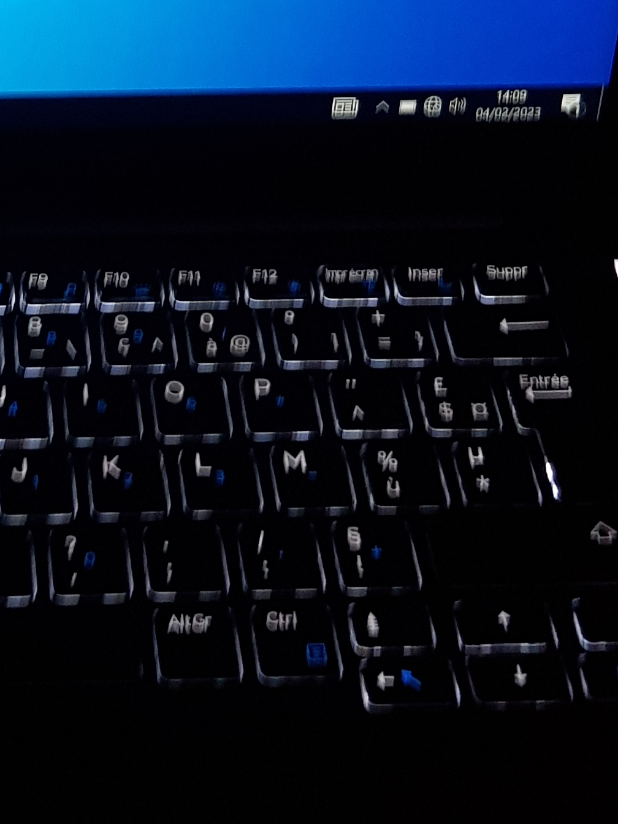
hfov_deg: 18.3
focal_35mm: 78
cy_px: 235
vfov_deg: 24.8
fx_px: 1857
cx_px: -40
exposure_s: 1/19
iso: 200
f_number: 1.7
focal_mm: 4.2
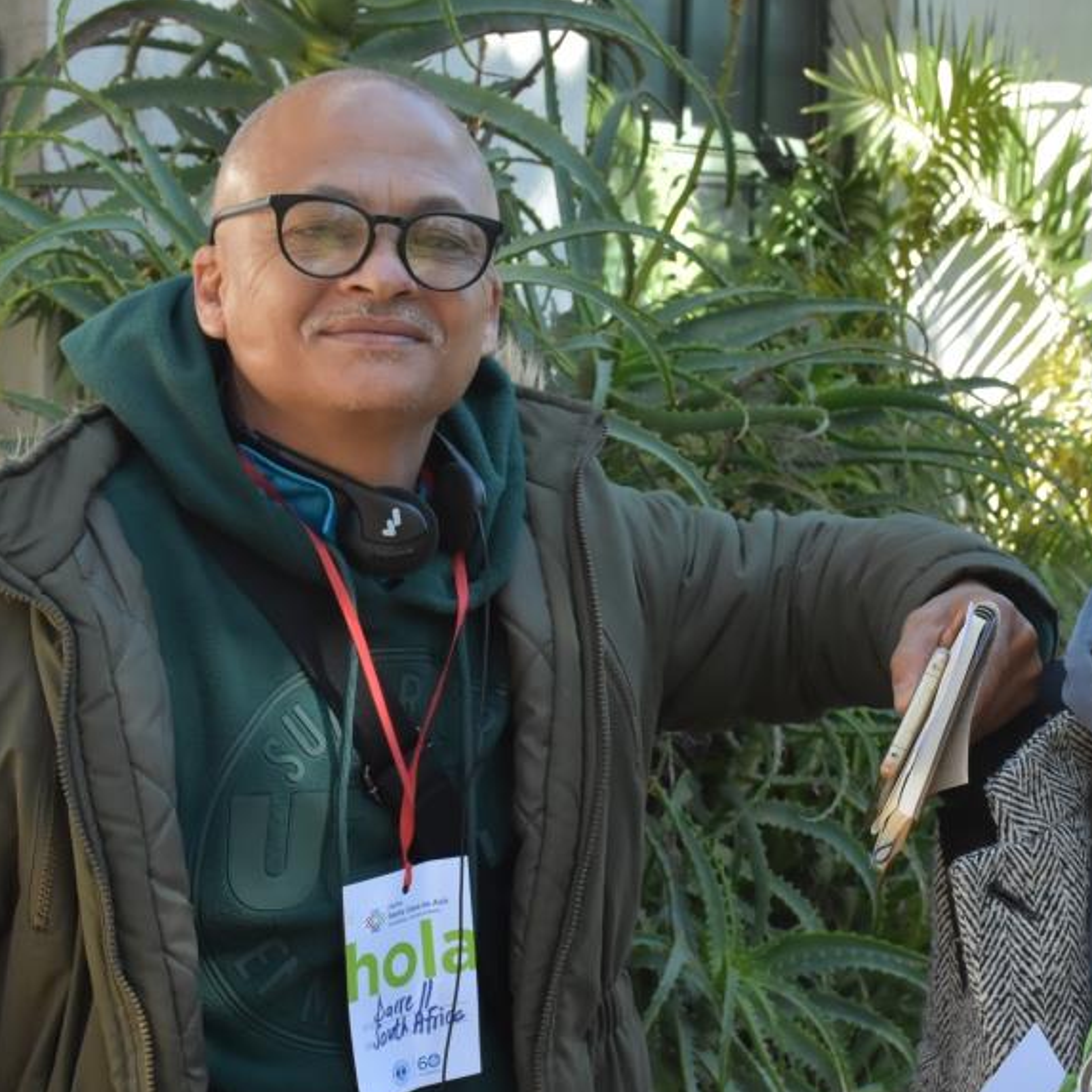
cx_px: 816
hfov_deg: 21.5
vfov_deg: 21.7
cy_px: 575
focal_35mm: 80
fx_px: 2847
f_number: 9
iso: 1600
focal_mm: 35
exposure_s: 1/320
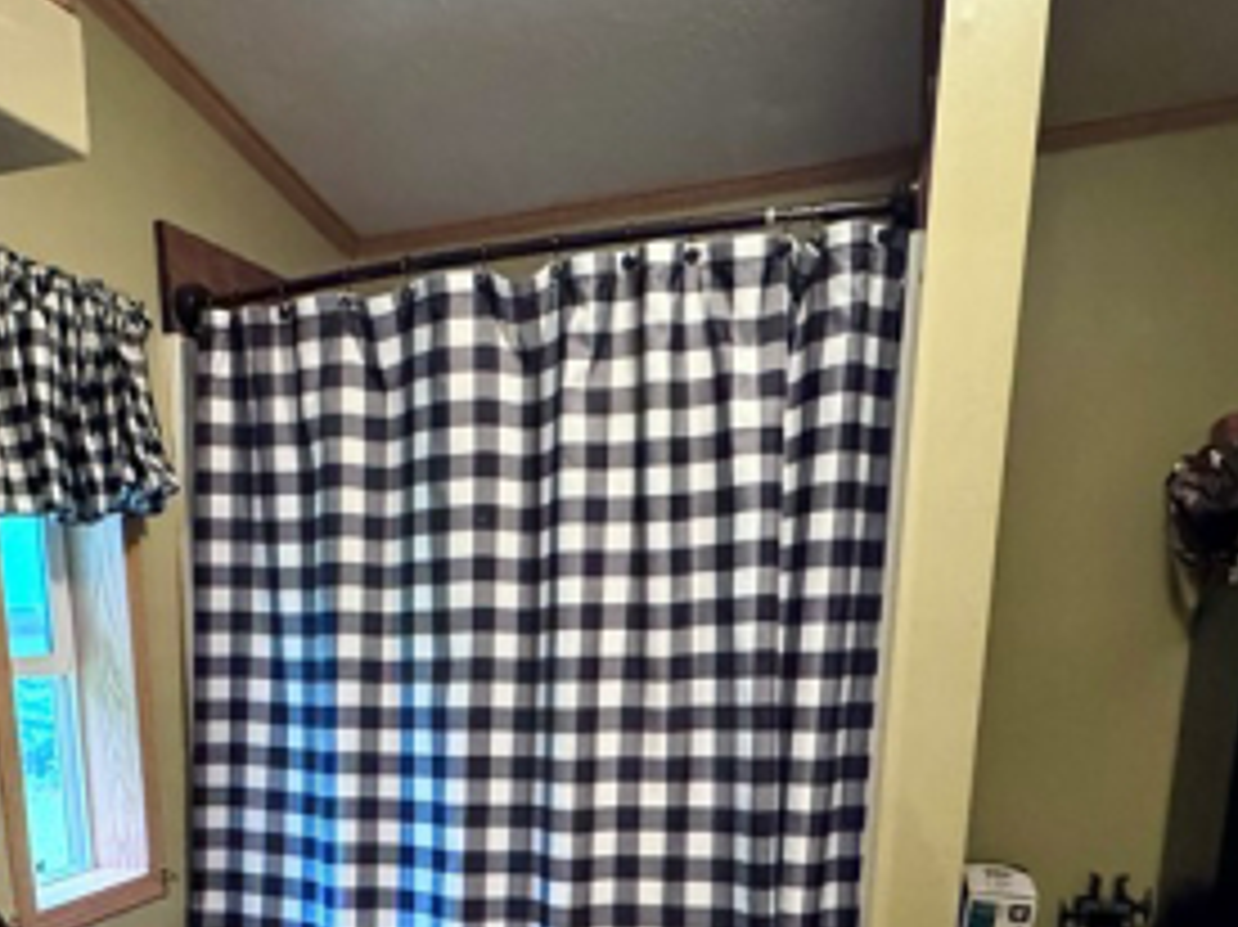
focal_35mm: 34
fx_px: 1215
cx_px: 385
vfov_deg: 37.3
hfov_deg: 52.6
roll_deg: +2.0
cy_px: 932
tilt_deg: -16.0
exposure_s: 1/40
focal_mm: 2.22
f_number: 2.2
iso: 1000
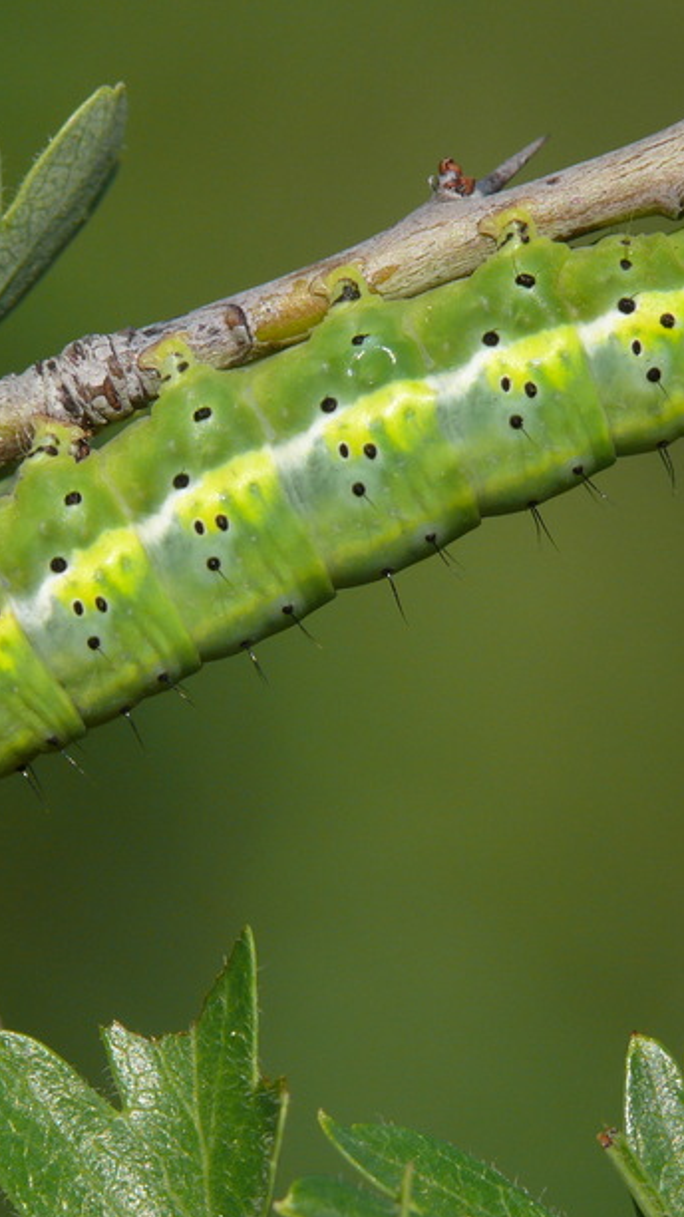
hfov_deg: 3.0
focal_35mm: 404
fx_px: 13034
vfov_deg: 5.3
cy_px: 614
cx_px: 359
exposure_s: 1/500
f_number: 6.3
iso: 100
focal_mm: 56.3
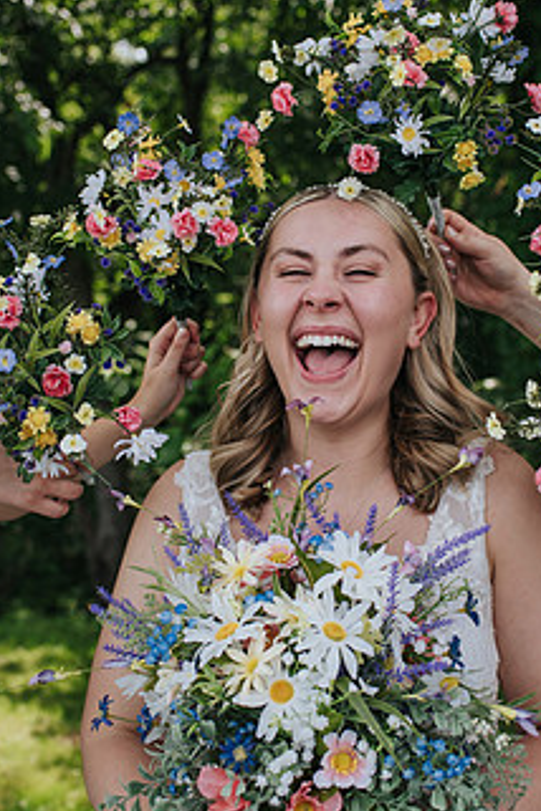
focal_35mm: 49
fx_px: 1104
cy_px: 359
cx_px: 349
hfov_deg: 27.4
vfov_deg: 40.3
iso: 100
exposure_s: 1/400
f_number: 3.2
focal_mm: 35
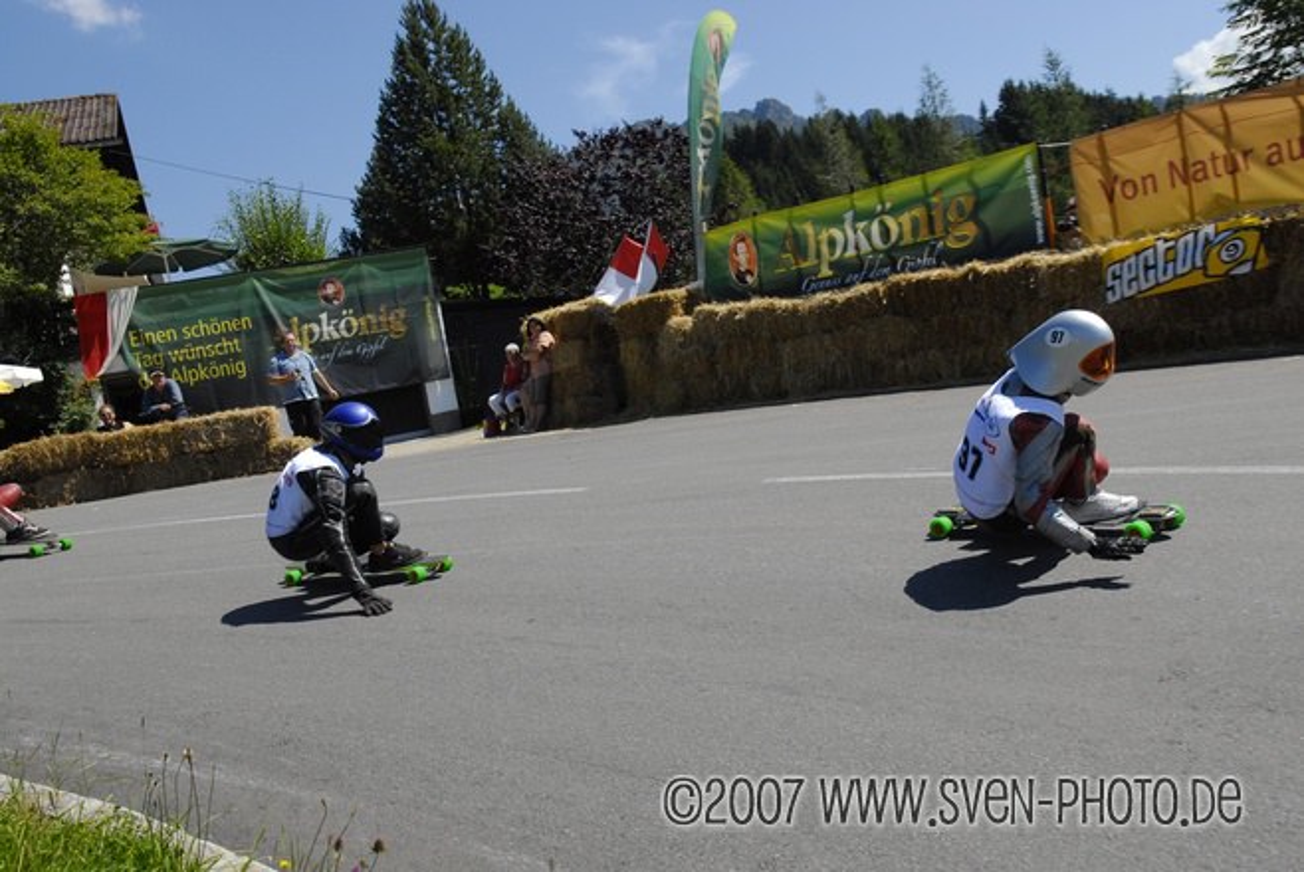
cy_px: 436
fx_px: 1523
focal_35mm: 42
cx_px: 652
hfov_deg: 46.4
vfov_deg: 32.0
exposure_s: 1/750
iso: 320
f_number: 7.1
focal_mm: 28
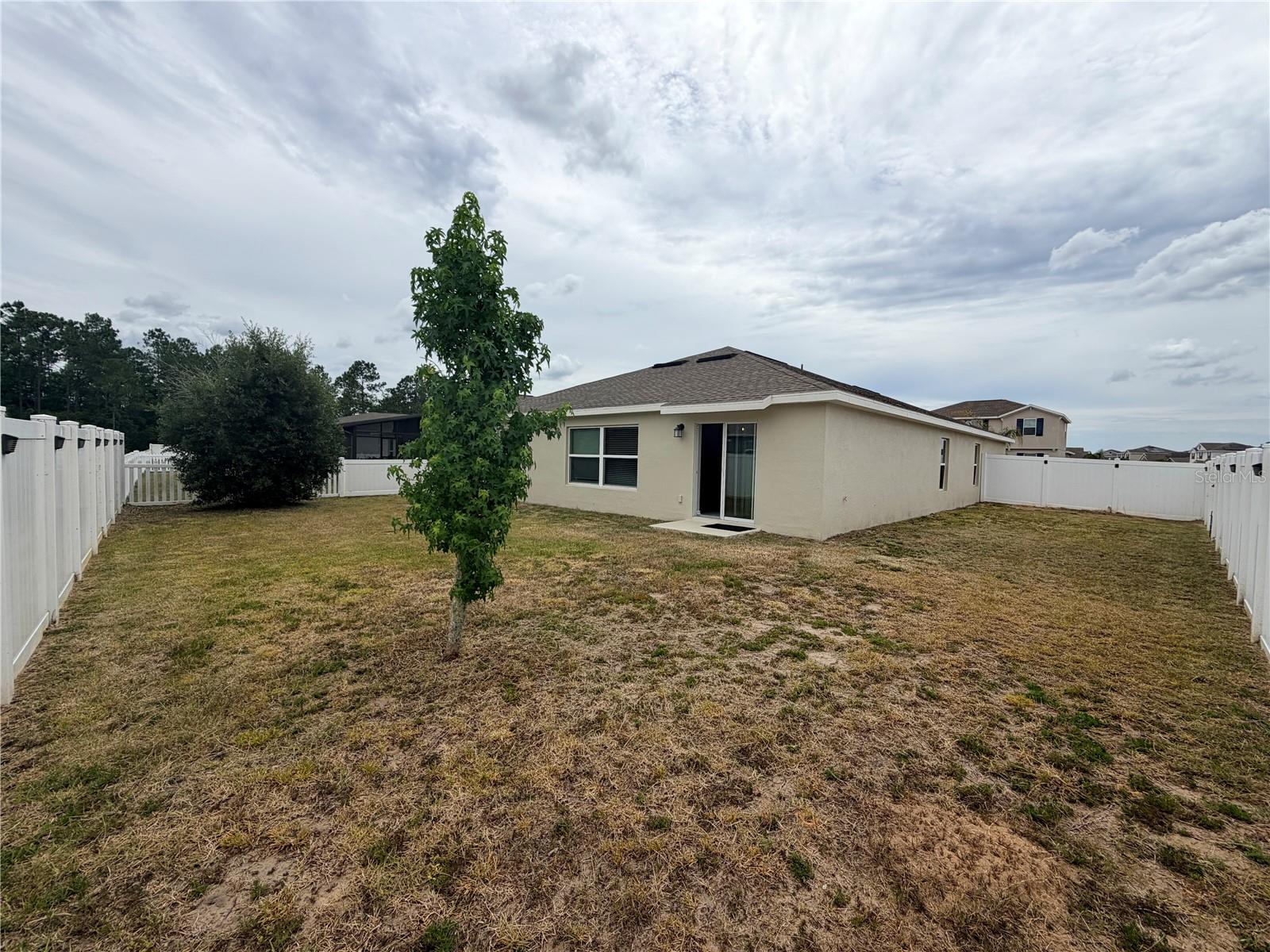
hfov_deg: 102.1
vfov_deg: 85.7
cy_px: 476
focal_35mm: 14
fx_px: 514
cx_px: 635
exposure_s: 1/1572
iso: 20
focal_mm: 2.22
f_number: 2.2
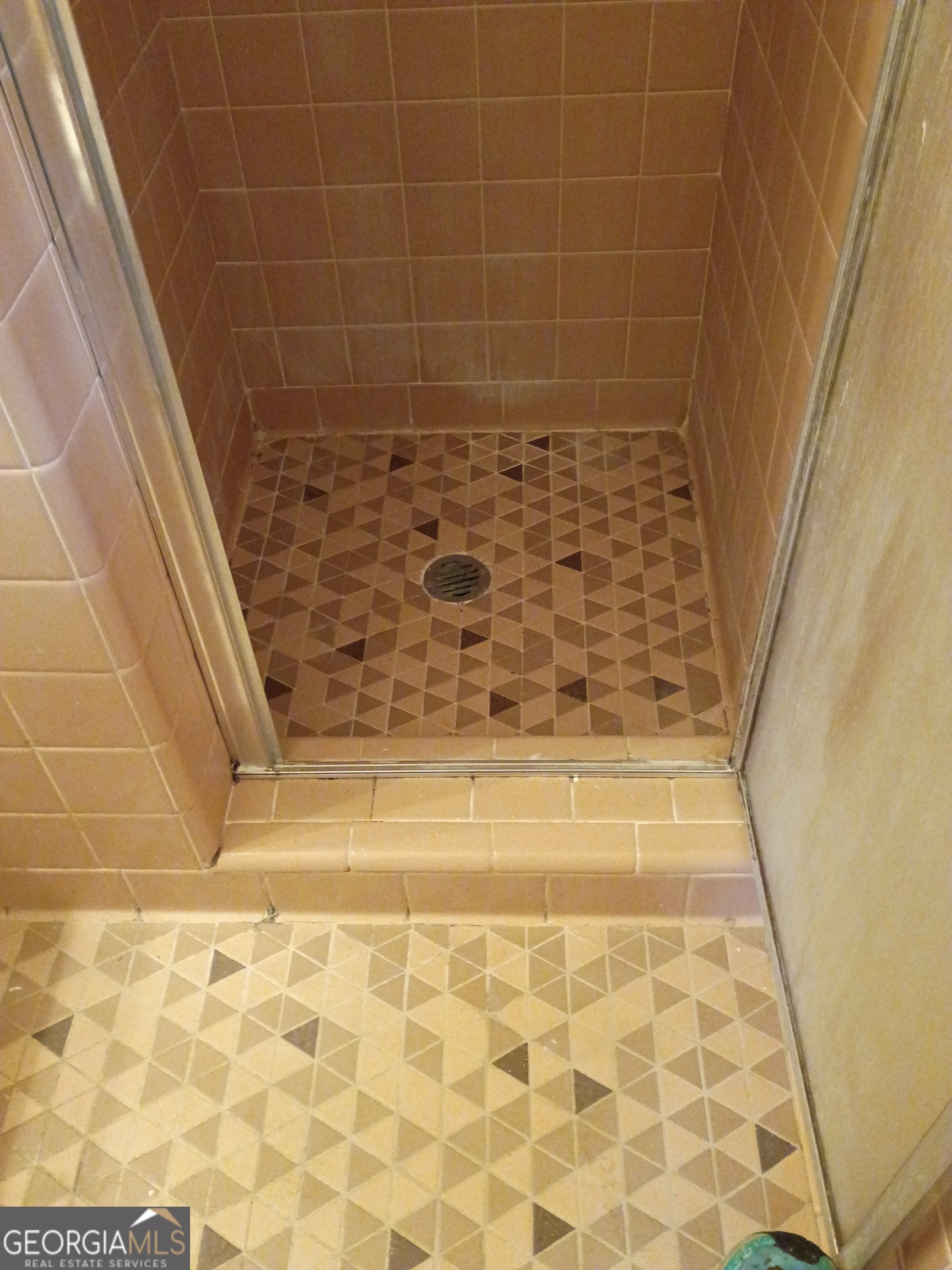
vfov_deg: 61.7
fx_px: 1063
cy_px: 635
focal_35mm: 29
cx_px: 476
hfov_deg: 48.2
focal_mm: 4.27
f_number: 1.8
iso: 1787
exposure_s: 1/30
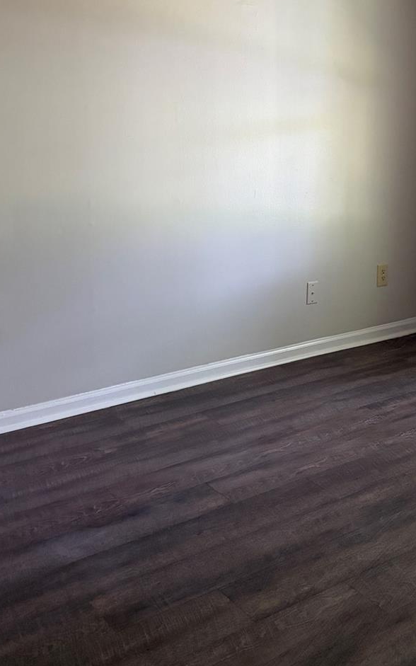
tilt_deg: -13.1
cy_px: 249
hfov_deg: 28.4
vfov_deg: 44.0
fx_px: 816
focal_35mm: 45
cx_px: 287
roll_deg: +0.9
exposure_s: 1/54
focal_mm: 5.96
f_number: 1.6
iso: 500
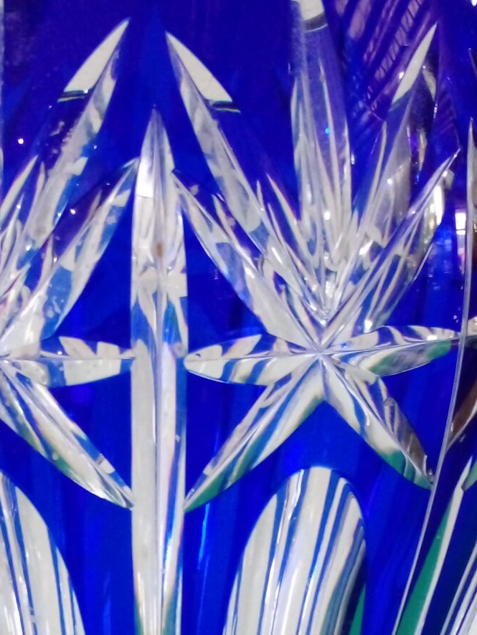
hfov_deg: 18.8
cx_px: 153
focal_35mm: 78
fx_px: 1432
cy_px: 573
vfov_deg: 24.3
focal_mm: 3.6
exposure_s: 1/33.3
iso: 250
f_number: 1.9
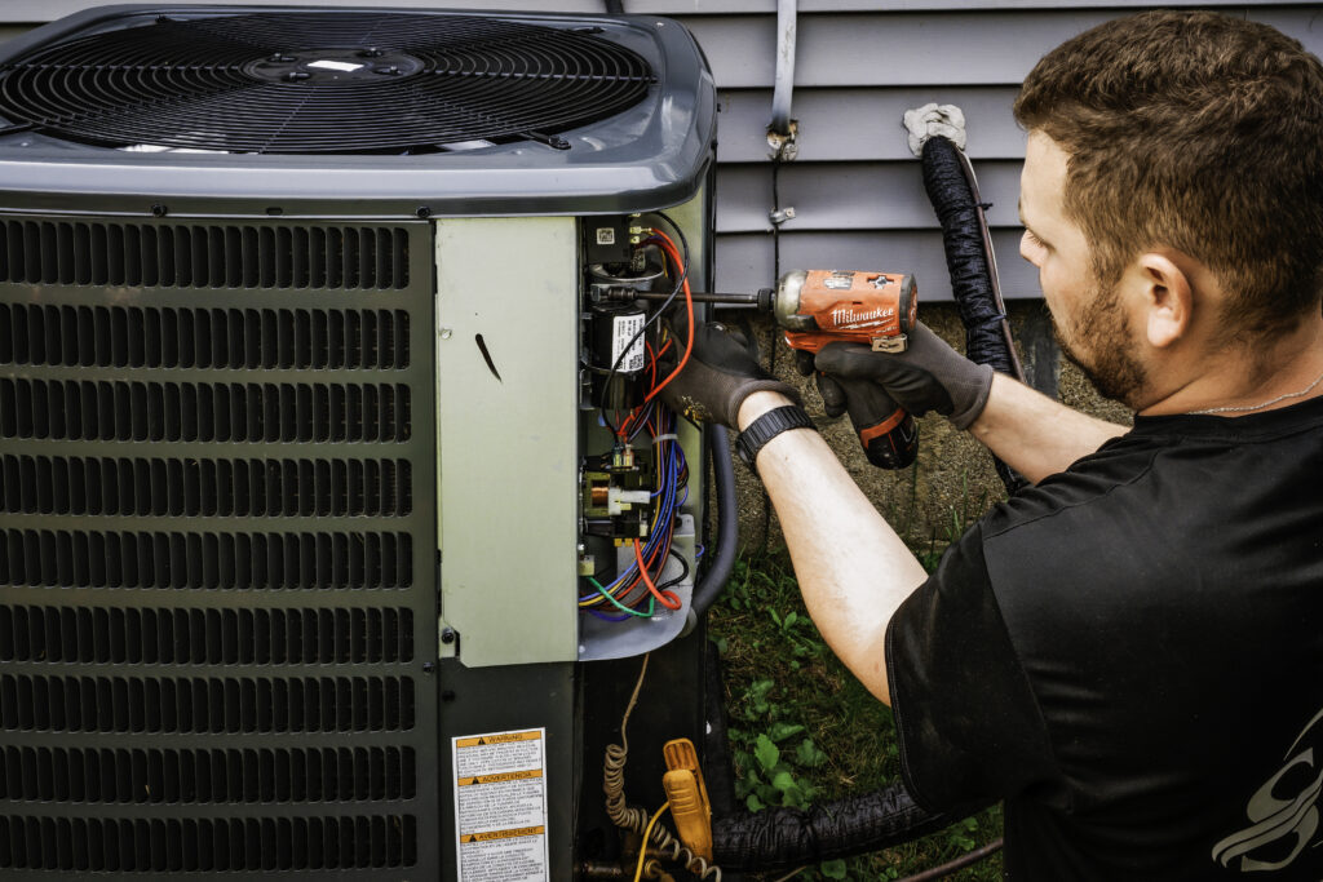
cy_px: 441
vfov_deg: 28.7
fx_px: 1727
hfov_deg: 41.9
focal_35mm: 47
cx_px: 662
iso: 2000
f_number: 22
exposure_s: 1/55
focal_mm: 47
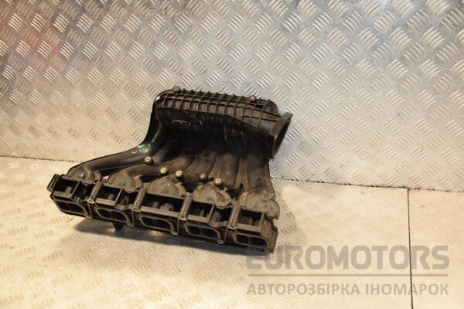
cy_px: 154
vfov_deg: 34.2
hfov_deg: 49.6
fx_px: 503
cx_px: 232
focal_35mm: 39
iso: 800
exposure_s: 1/160
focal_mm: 26
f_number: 5
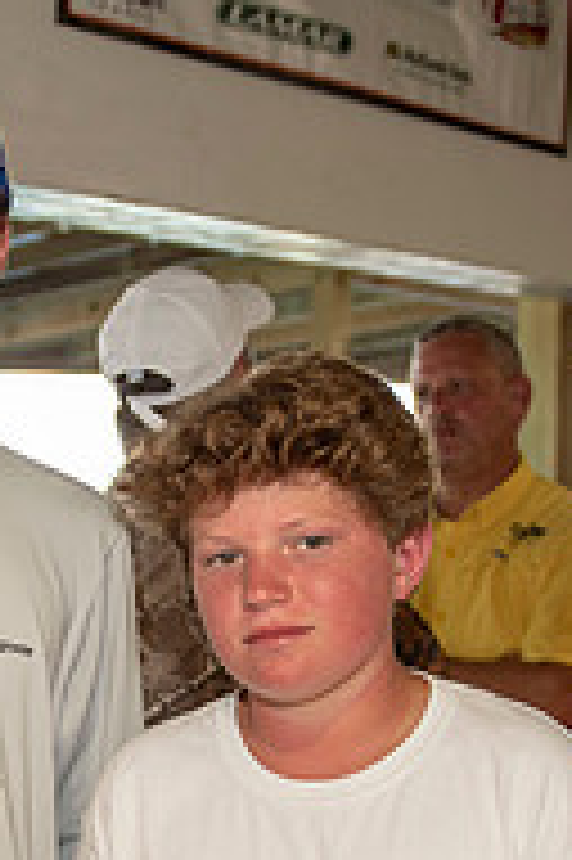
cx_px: 72
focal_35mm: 88
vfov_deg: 22.7
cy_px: 743
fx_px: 2101
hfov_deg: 15.3
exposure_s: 1/100
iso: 100
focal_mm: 29
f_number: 3.2
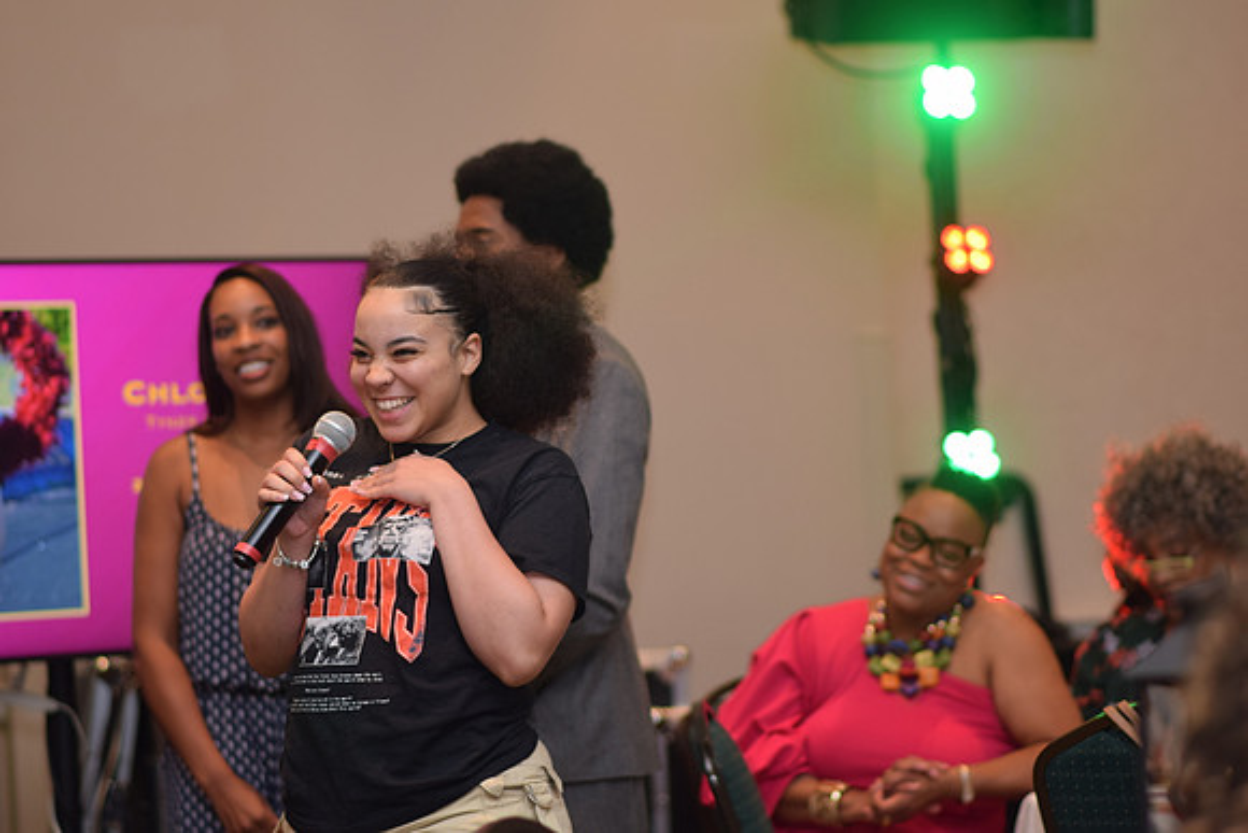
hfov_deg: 16.1
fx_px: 4421
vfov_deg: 10.8
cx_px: 624
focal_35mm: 128
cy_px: 416
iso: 250
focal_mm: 85
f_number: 2
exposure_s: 1/200
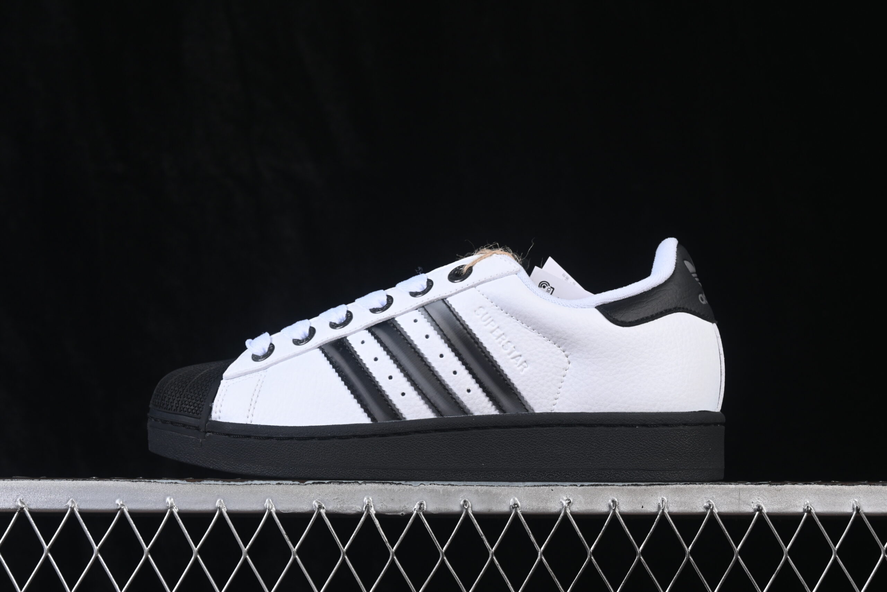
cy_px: 296
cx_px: 444
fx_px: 1848
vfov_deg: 18.2
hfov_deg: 27.0
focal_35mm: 75
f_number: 8
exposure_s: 1/80
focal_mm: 50
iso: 160
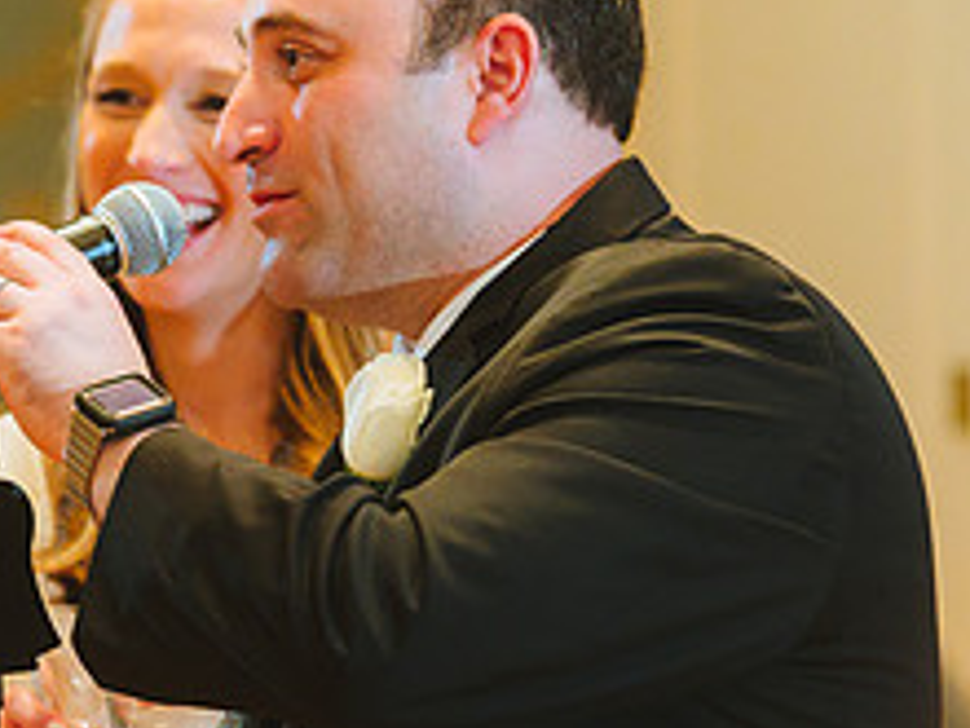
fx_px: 10312
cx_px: 110
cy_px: 547
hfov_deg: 5.4
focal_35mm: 368
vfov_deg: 4.0
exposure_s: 1/60
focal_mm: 145
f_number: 2.8
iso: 2500
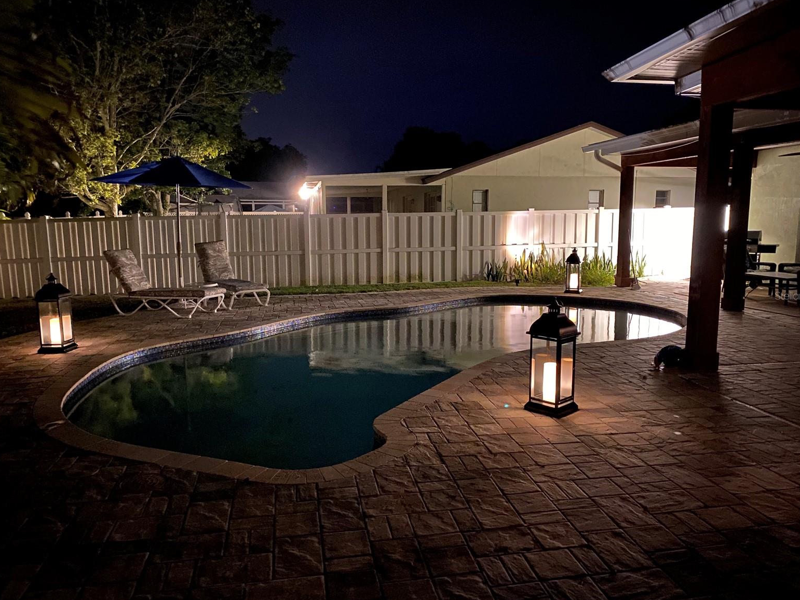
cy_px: 295
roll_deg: -0.3
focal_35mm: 27
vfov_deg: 51.4
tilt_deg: -6.9
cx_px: 409
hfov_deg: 65.3
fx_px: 624
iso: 800
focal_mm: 4.25
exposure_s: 1/4
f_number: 1.8
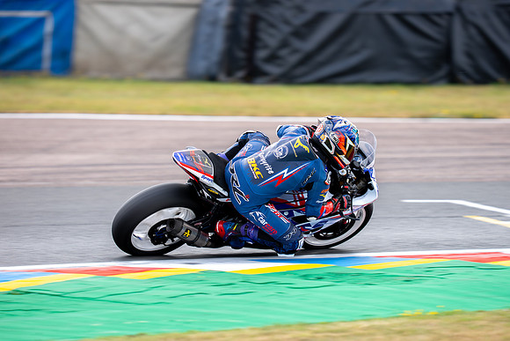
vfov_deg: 3.3
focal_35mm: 419
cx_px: 267
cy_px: 173
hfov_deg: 4.9
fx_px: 5937
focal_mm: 400
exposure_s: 1/400
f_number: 3.2
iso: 80
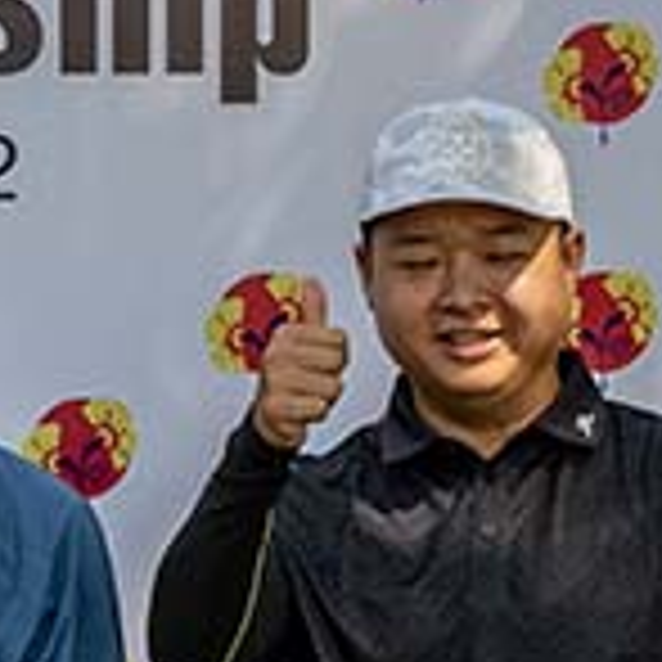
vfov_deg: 9.4
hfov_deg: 9.2
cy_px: 903
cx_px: -450
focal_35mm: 183
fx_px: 3959
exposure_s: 1/320
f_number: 8
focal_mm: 33
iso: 640
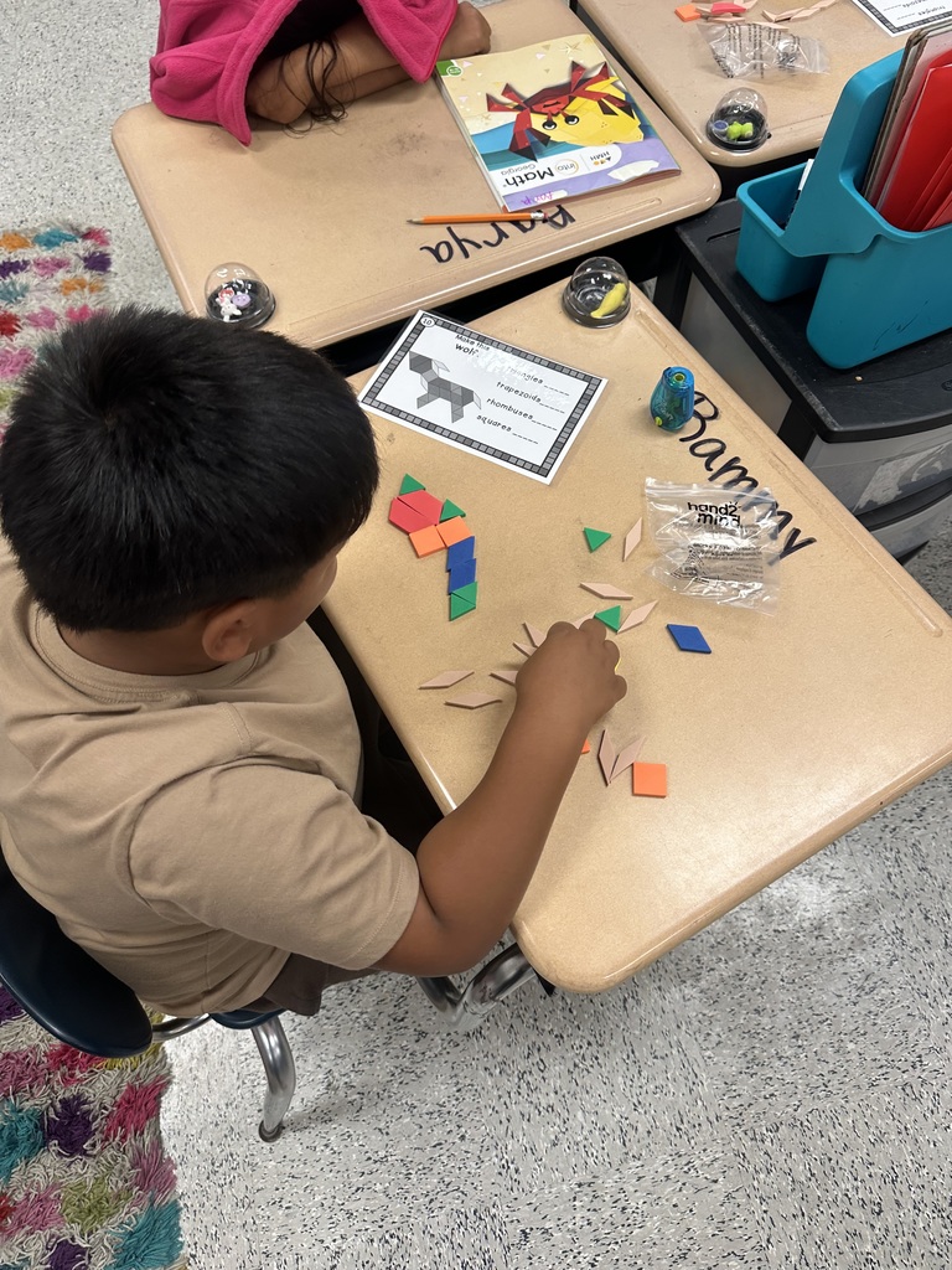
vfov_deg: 71.6
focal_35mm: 24
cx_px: 476
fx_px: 880
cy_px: 635
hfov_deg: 56.8
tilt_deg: -64.1
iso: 125
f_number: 1.78
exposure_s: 1/120
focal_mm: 6.86
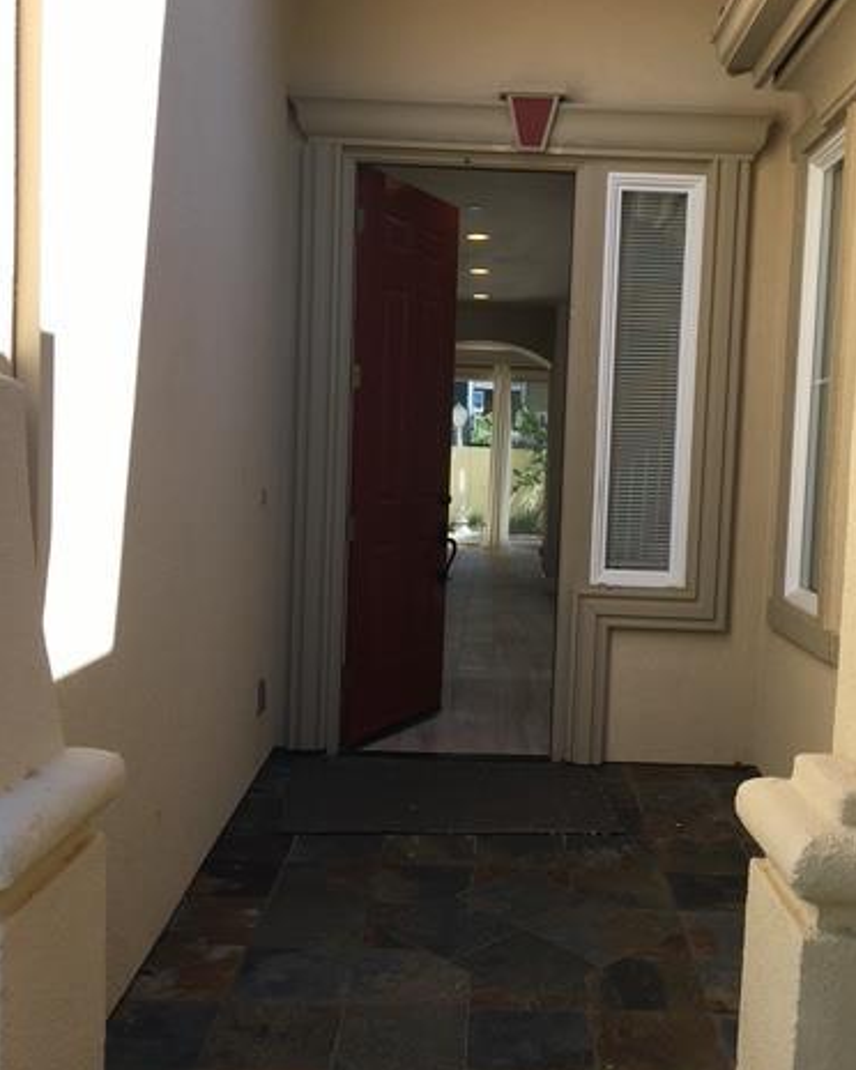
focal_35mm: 39
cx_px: 511
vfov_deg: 46.8
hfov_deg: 38.1
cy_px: 541
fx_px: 1235
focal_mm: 4.15
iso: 25
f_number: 2.2
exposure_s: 1/301
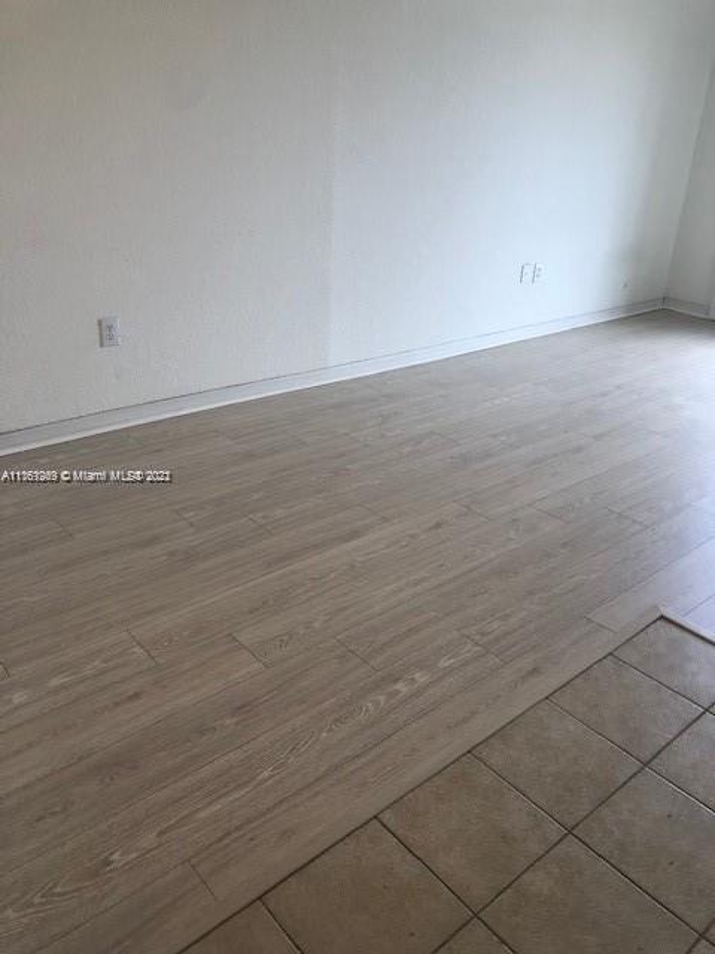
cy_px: 477
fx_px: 771
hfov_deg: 49.7
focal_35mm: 28
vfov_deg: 63.4
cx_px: 358
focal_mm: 4
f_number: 1.8
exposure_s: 1/40
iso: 25
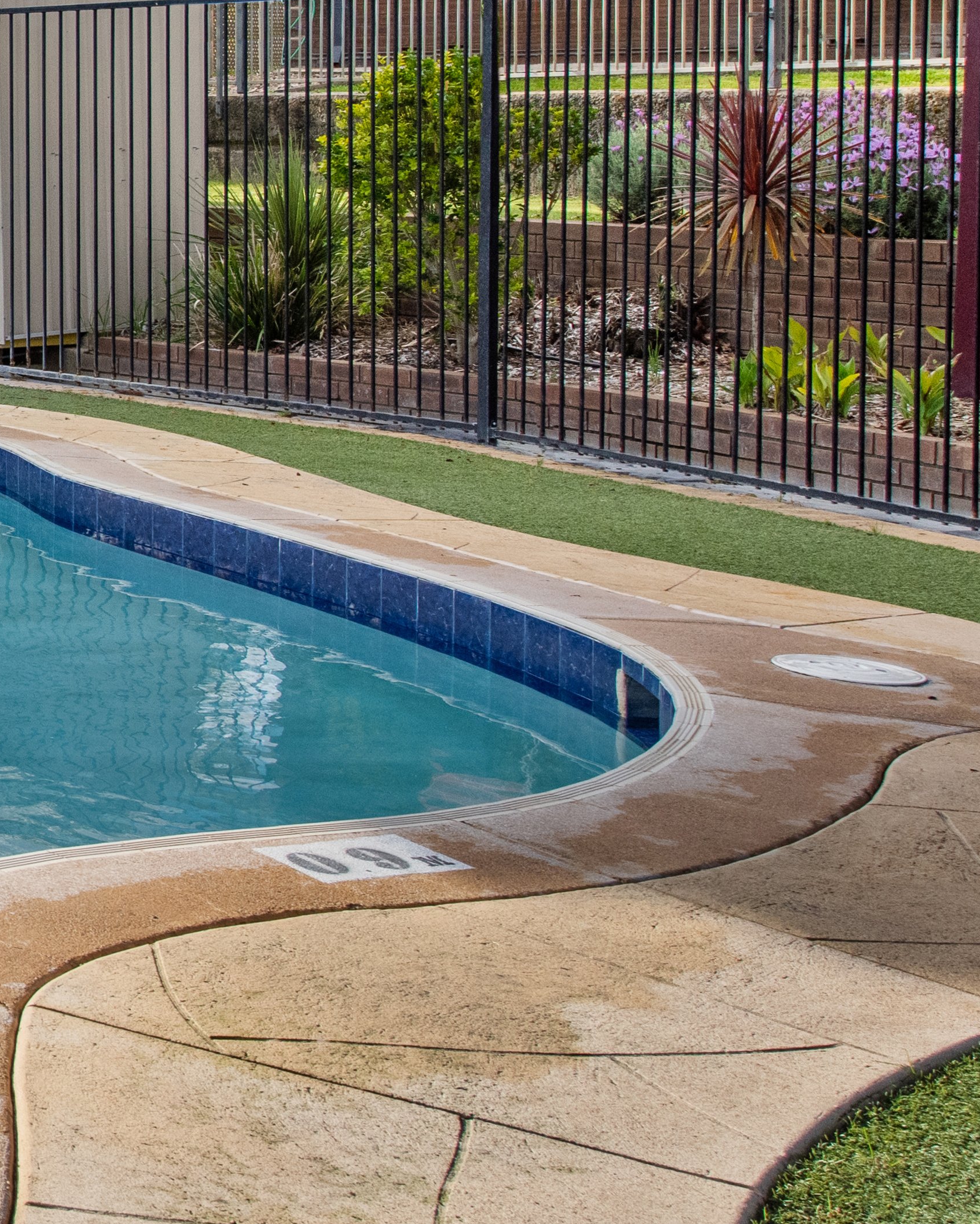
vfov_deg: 28.7
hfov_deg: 17.7
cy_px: 298
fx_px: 2356
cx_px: -898
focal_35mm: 65
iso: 400
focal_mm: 20
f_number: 9
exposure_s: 1/125
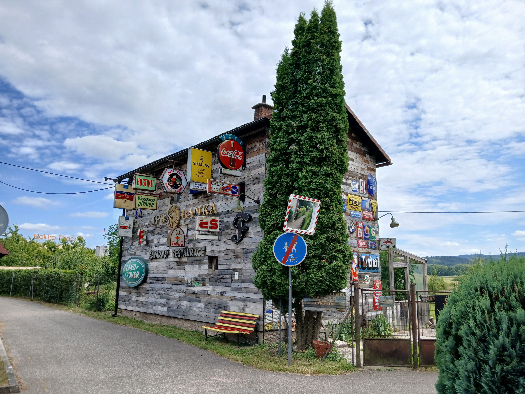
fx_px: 394
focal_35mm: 26
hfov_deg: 67.3
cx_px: 262
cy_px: 197
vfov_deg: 53.1
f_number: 1.8
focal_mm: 3.98
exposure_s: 1/910
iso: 20
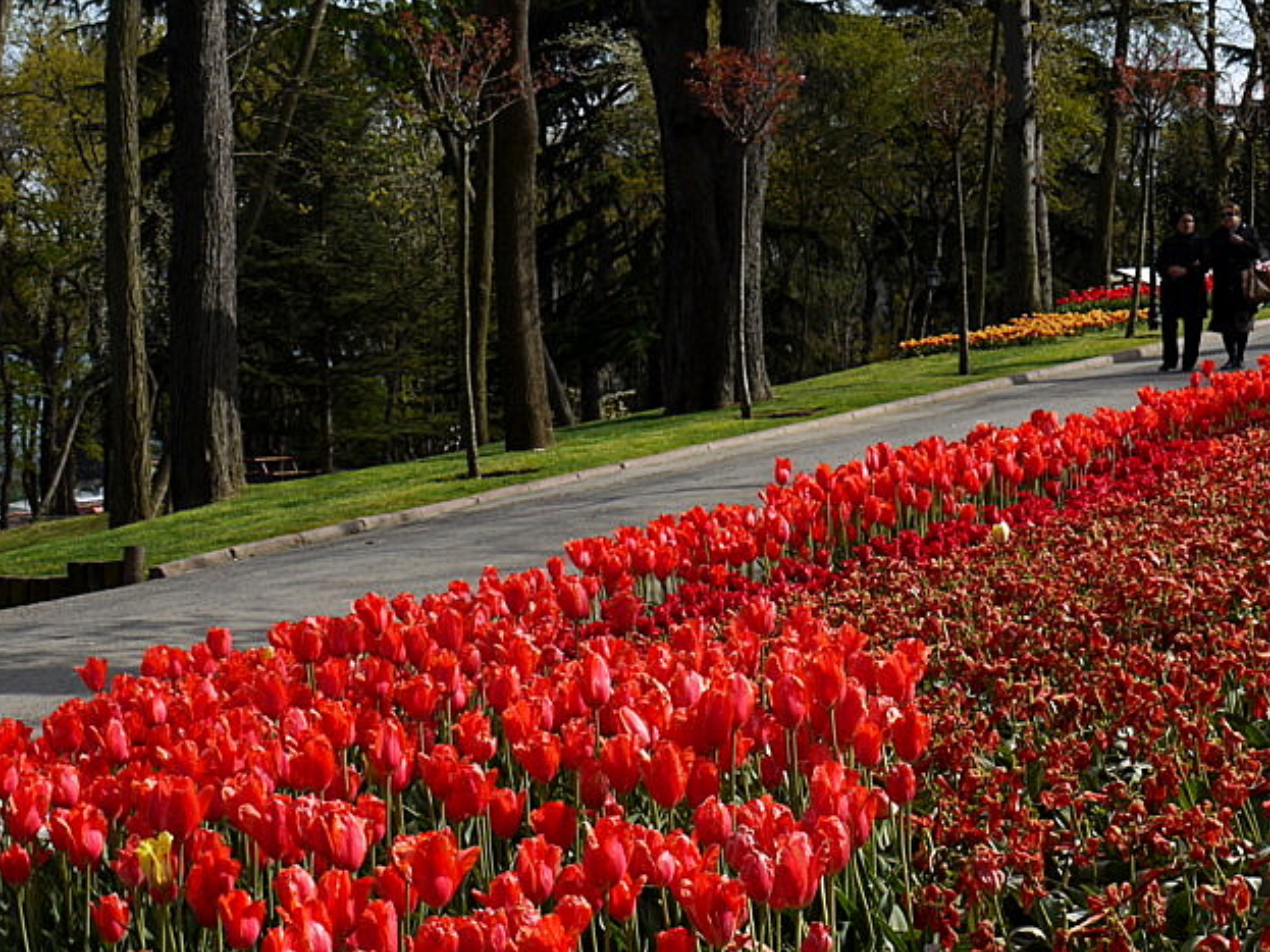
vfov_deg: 16.1
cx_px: 919
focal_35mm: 92
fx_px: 3375
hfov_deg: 21.2
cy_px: 534
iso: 100
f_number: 9
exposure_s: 1/250
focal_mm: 28
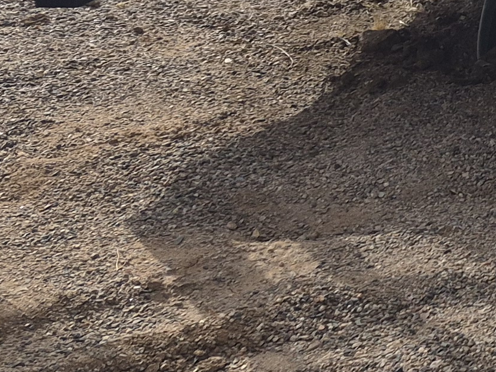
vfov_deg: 12.9
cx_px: 1105
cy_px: -151
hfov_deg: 13.9
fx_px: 1576
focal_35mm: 110
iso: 80
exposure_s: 1/7232
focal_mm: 5.4
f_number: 1.8
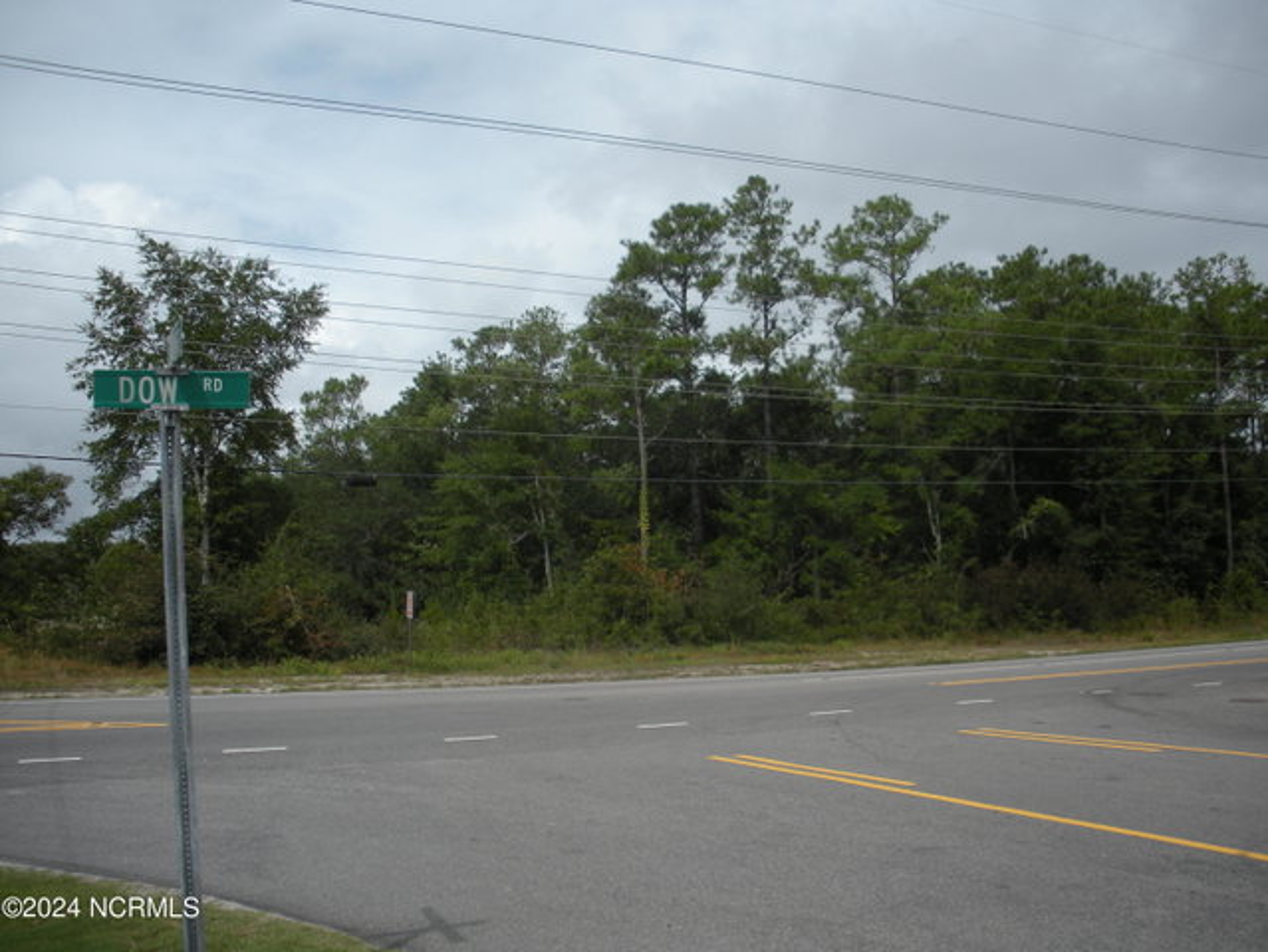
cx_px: 634
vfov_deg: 40.7
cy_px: 476
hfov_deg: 52.6
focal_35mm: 35
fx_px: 1283
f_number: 3.5
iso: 64
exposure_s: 1/1089
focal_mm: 6.3
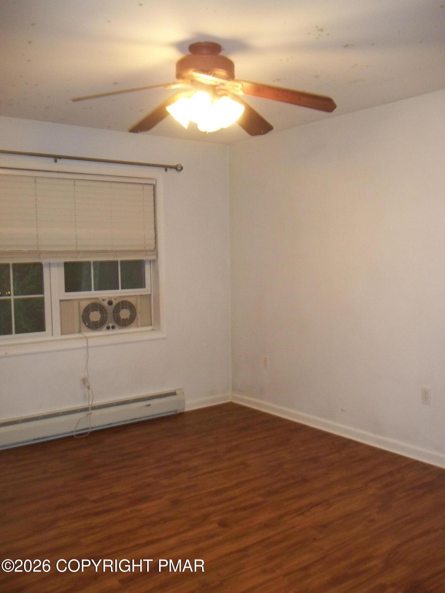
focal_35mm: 32
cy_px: 296
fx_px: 548
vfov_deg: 56.8
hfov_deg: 44.2
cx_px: 222
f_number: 2.9
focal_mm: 5.7
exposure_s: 1/30
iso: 160
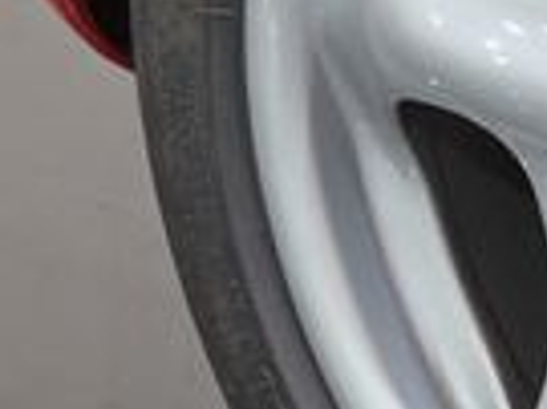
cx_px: 778
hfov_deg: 6.0
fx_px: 5178
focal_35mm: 328
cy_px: 150
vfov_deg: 4.5
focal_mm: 7.9
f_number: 2.4
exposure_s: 1/60
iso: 320
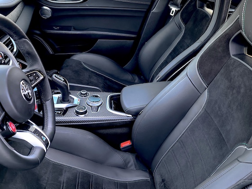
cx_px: 148
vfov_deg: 40.6
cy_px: 87
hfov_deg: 52.4
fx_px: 255
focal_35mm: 35
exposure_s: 1/50
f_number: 1.6
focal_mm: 8.5
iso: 250
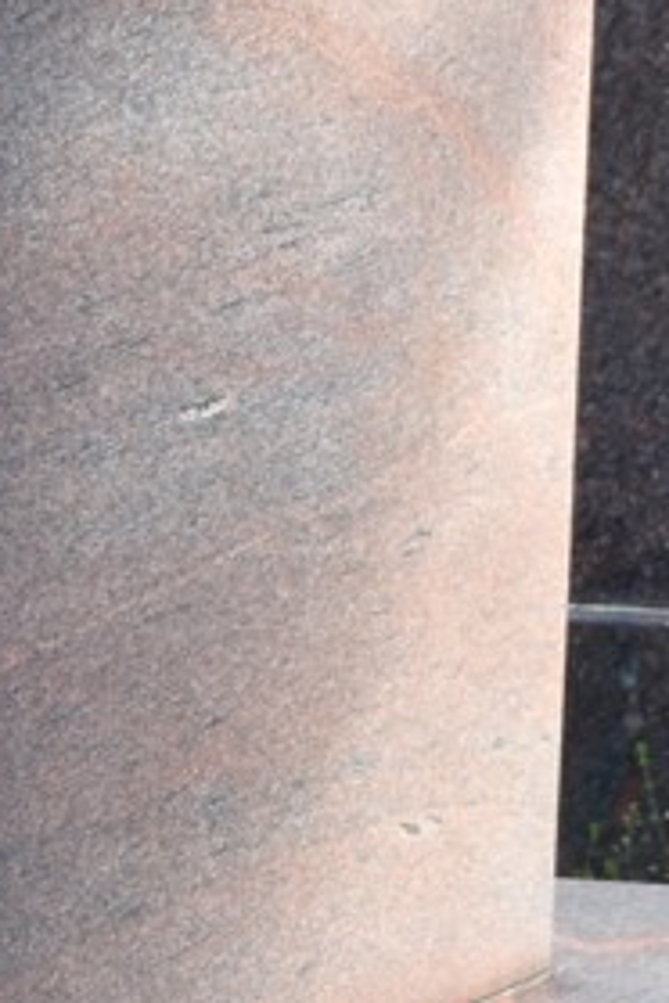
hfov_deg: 2.5
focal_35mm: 542
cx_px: 94
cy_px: 608
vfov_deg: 3.8
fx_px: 15107
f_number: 7.1
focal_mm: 56
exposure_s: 1/200
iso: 400
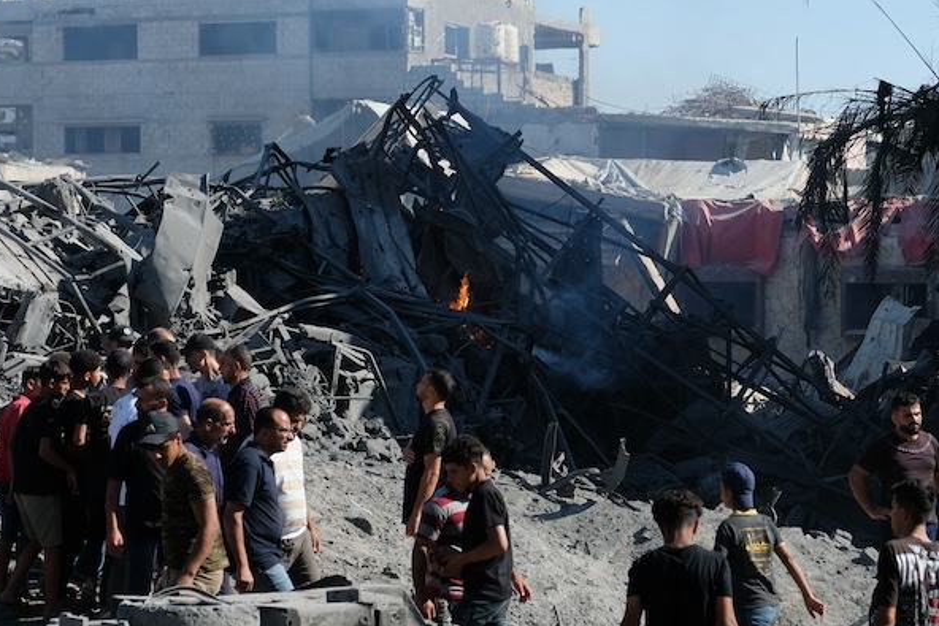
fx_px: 2504
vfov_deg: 14.3
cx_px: 577
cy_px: 335
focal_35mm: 96
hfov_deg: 21.2
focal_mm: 38.8
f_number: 3.6
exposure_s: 1/4000
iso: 400
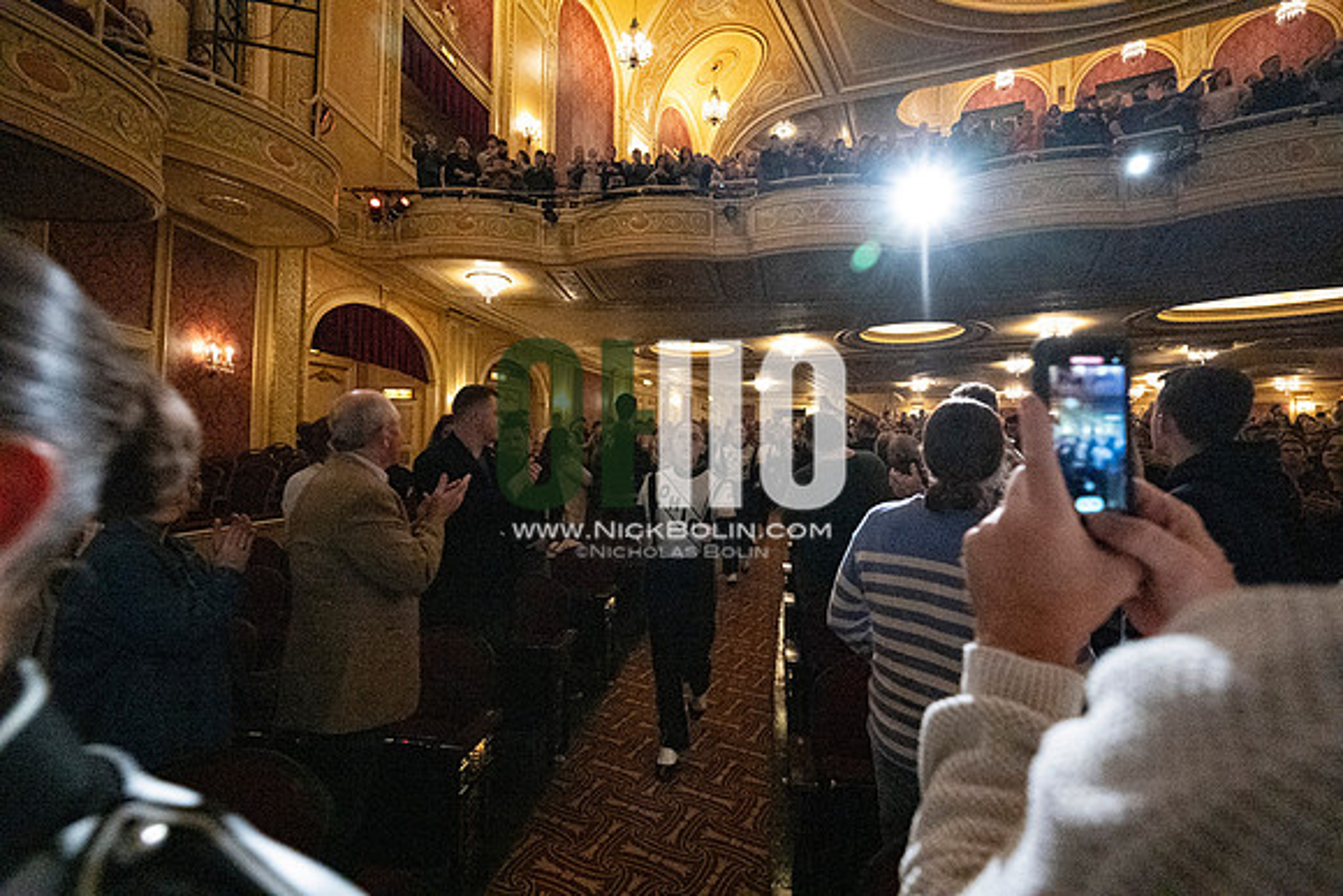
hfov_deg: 95.0
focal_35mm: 16
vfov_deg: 72.1
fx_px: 616
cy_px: 448
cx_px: 672
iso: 40637
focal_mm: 16.5
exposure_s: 1/400
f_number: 4
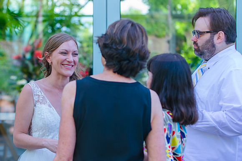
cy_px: 76
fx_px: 953
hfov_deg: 14.5
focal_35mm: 142
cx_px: 83
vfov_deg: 9.7
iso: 400
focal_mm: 95
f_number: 4
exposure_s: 1/400
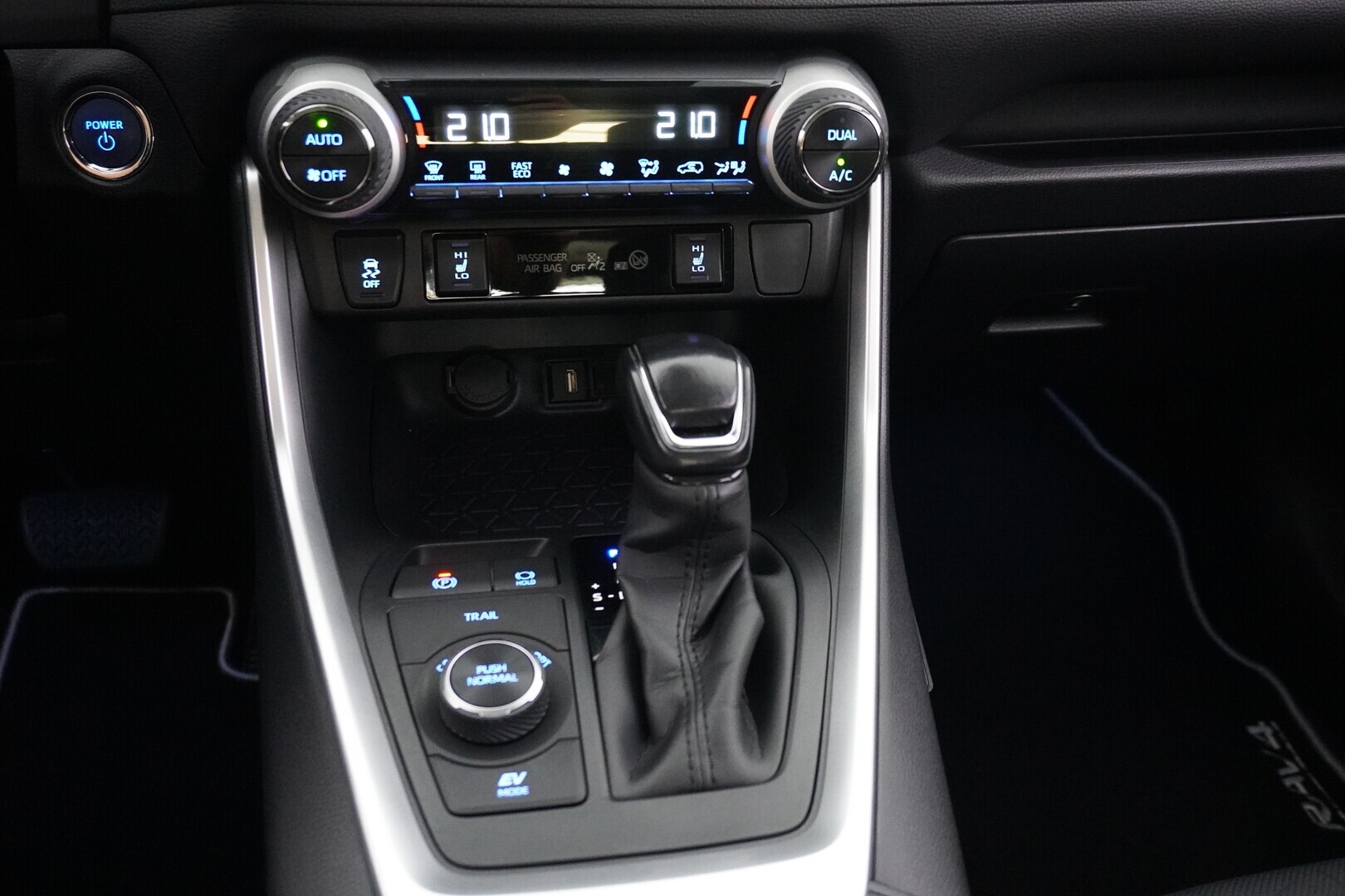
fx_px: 1177
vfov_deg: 41.7
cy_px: 448
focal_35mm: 32
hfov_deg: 59.5
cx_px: 672
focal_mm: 21
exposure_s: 1/30
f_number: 4
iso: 6400
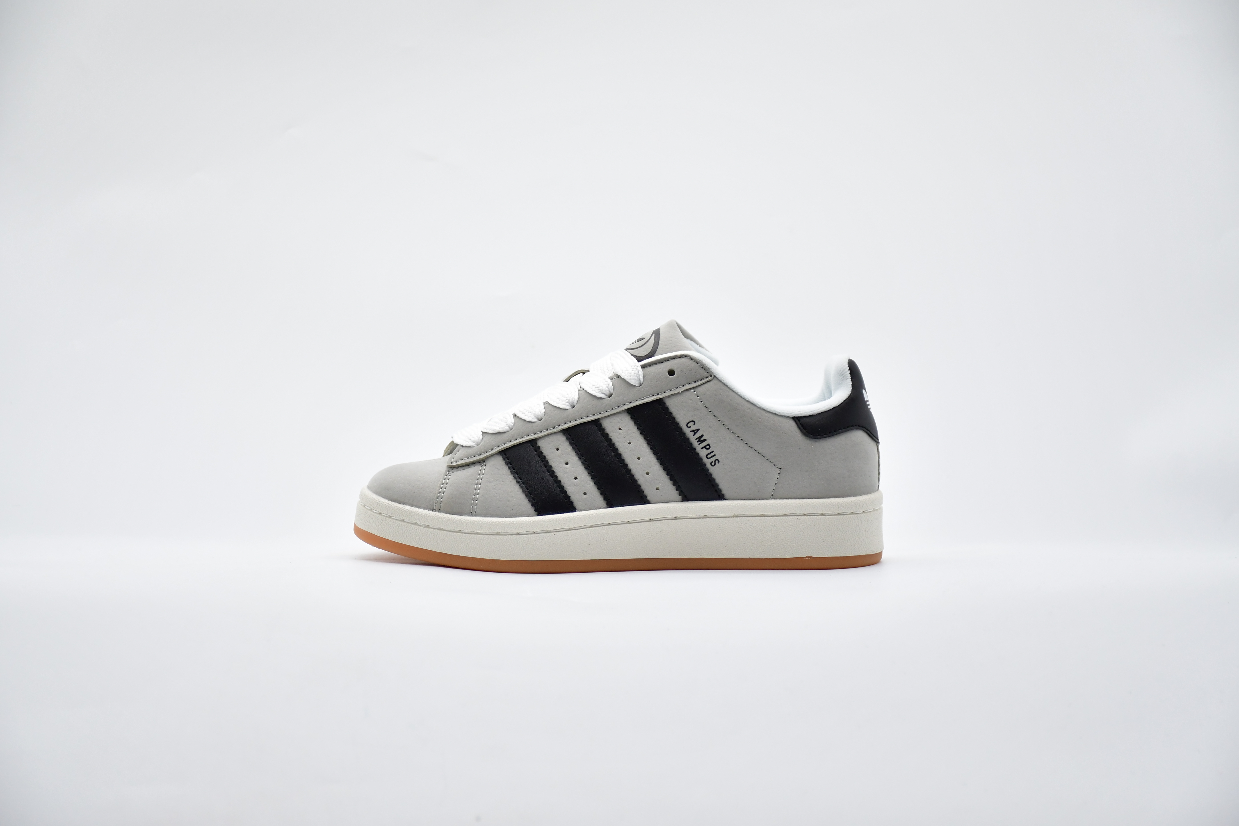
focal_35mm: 99
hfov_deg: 20.6
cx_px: 620
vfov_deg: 13.8
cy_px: 413
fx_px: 3407
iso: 800
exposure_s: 1/500
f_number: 5
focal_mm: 66
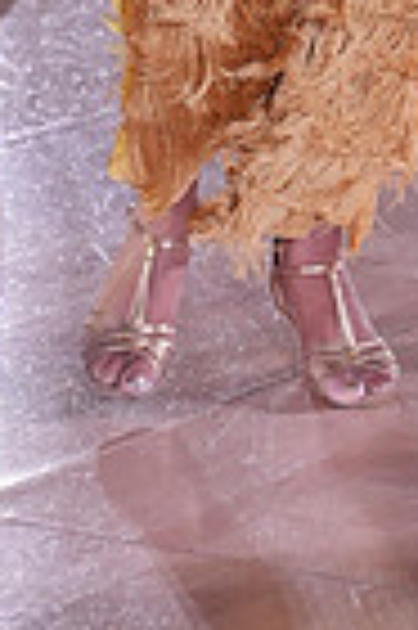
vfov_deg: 9.1
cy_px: -468
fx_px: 3771
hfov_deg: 6.3
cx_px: 452
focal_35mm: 216
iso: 2000
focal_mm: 52
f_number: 4
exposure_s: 1/400
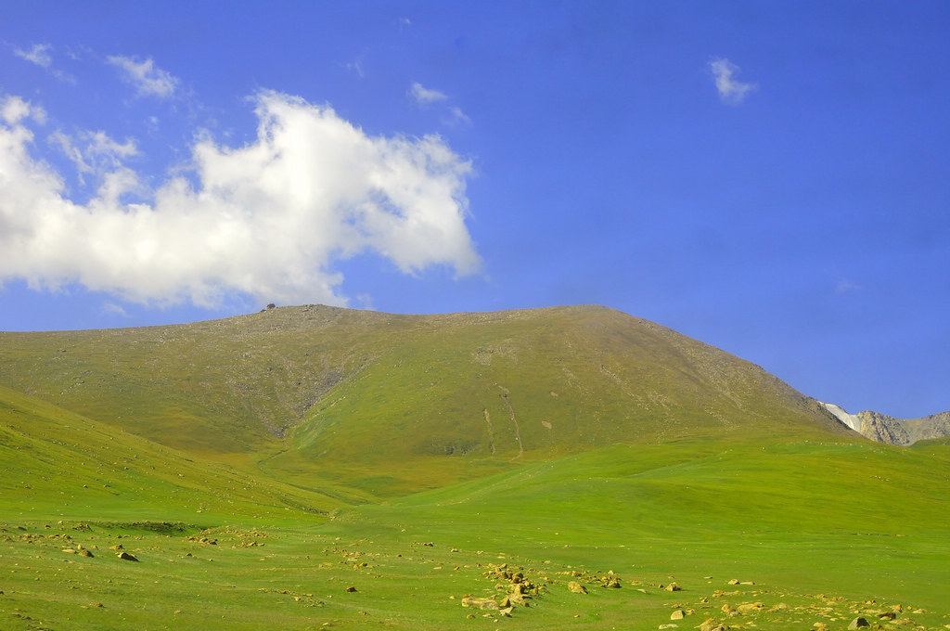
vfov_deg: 21.5
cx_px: 475
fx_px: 1660
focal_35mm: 63
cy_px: 316
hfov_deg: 31.9
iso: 400
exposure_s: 1/320
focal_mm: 42
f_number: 11
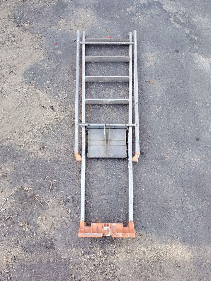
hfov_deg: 54.9
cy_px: 143
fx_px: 203
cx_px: 105
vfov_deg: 69.4
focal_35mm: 25
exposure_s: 1/100
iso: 126
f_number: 1.75
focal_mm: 5.25
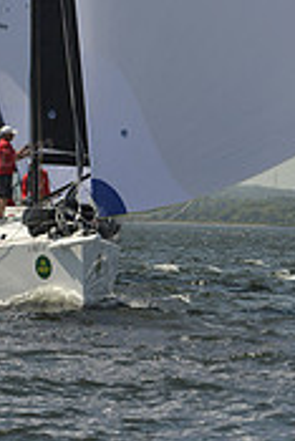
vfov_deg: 4.1
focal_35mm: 498
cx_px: 185
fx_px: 6109
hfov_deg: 2.8
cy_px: -239
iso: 280
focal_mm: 150
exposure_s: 1/1600
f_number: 10
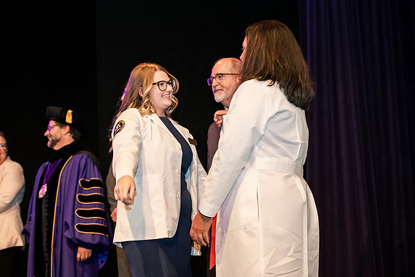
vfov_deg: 19.5
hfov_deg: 28.8
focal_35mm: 70
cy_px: 138
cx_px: 208
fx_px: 807
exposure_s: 1/200
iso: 3200
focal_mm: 70
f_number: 3.5
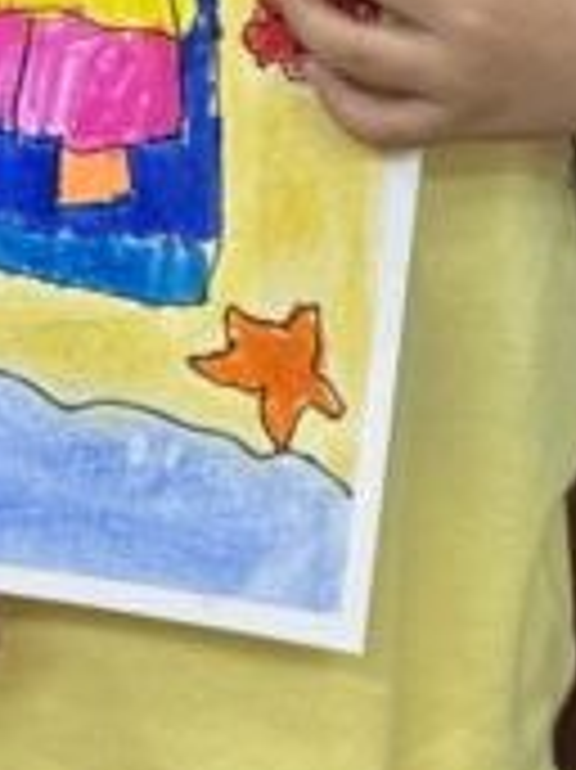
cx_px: 126
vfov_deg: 6.7
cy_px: -1090
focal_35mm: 281
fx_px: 6242
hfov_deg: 5.3
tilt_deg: -6.5
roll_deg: -1.0
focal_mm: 6.76
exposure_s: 1/100
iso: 80
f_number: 1.78
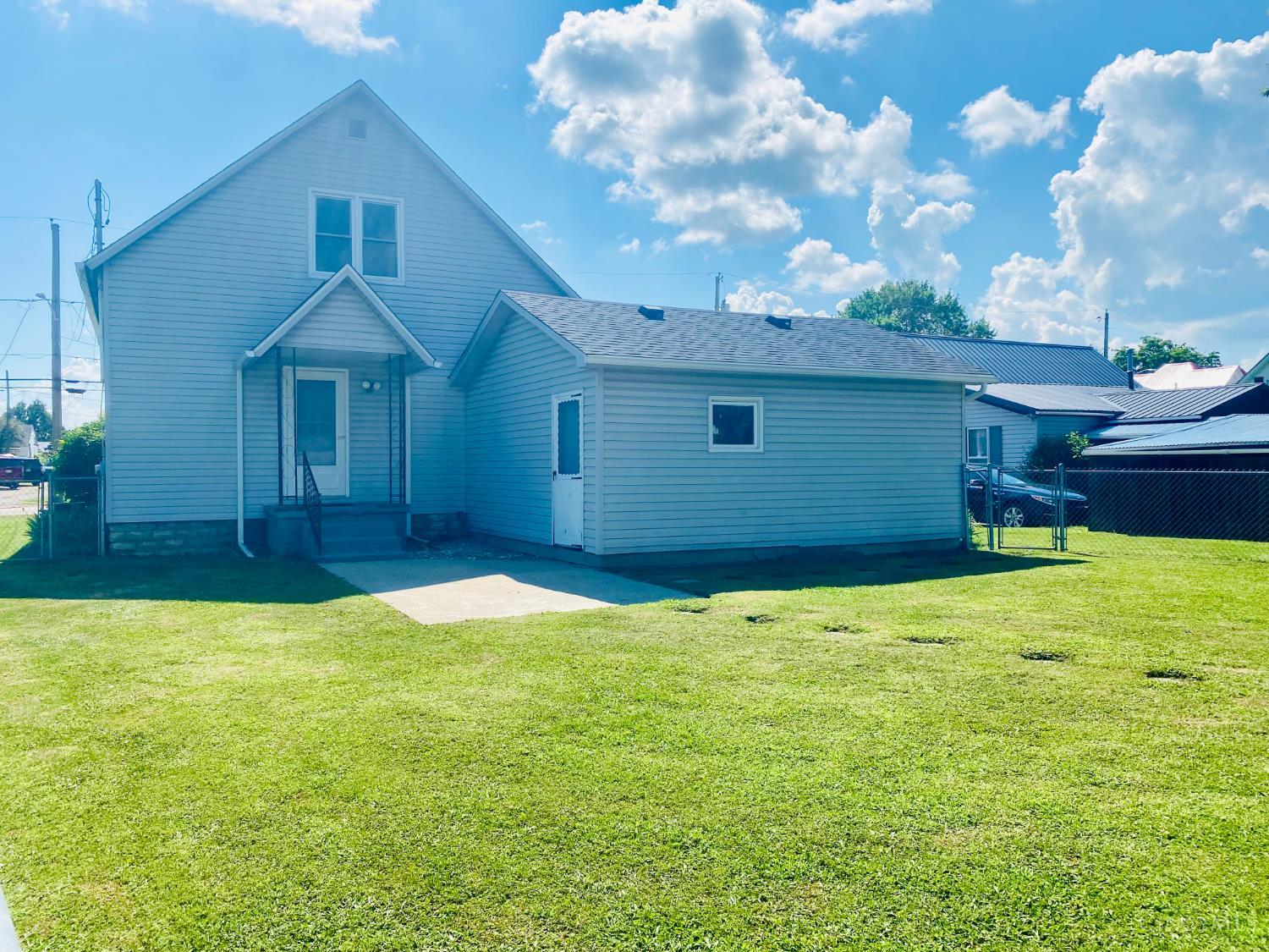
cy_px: 476
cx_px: 634
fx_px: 953
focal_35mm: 26
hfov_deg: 67.3
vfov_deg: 53.1
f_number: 1.8
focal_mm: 4.25
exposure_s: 1/4444
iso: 32
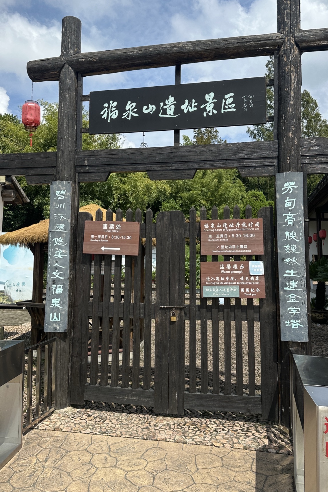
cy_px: 221
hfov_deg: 45.0
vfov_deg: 63.5
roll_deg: +0.9
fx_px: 396
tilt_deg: +6.8
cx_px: 164
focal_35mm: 29
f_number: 1.78
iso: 80
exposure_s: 1/5000
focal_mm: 6.86
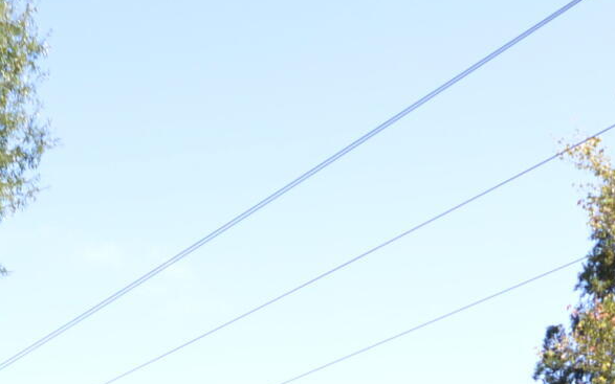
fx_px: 1307
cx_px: -5
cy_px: 837
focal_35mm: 78
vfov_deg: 13.5
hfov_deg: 25.1
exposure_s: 1/125
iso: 125
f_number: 5.6
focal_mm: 10
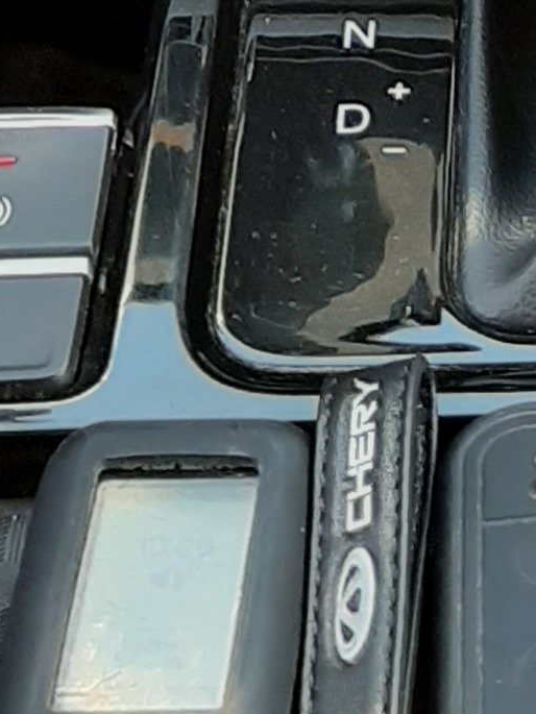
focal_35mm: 153
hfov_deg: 9.3
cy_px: -917
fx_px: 3158
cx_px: 928
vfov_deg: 11.1
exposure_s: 1/100
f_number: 1.7
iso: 40
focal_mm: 3.93
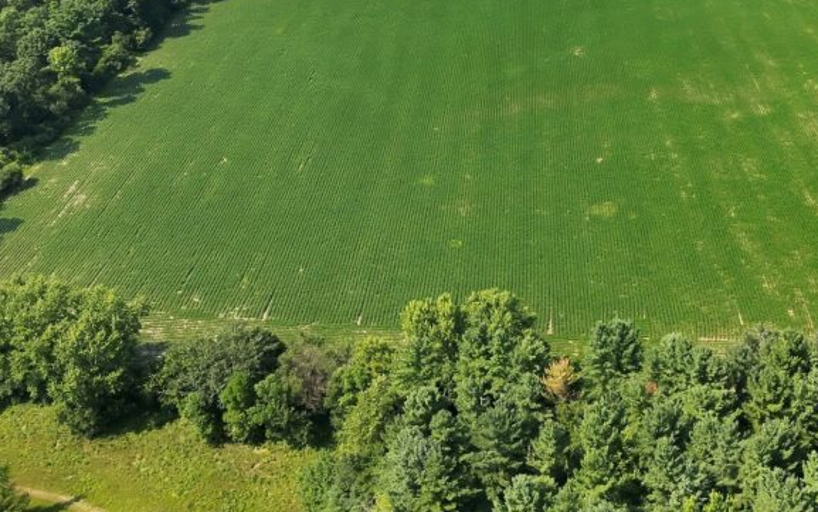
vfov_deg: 26.8
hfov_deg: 40.7
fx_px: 1048
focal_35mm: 47
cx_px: 666
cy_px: 81
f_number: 1.7
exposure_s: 1/2500
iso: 130
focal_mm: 6.72
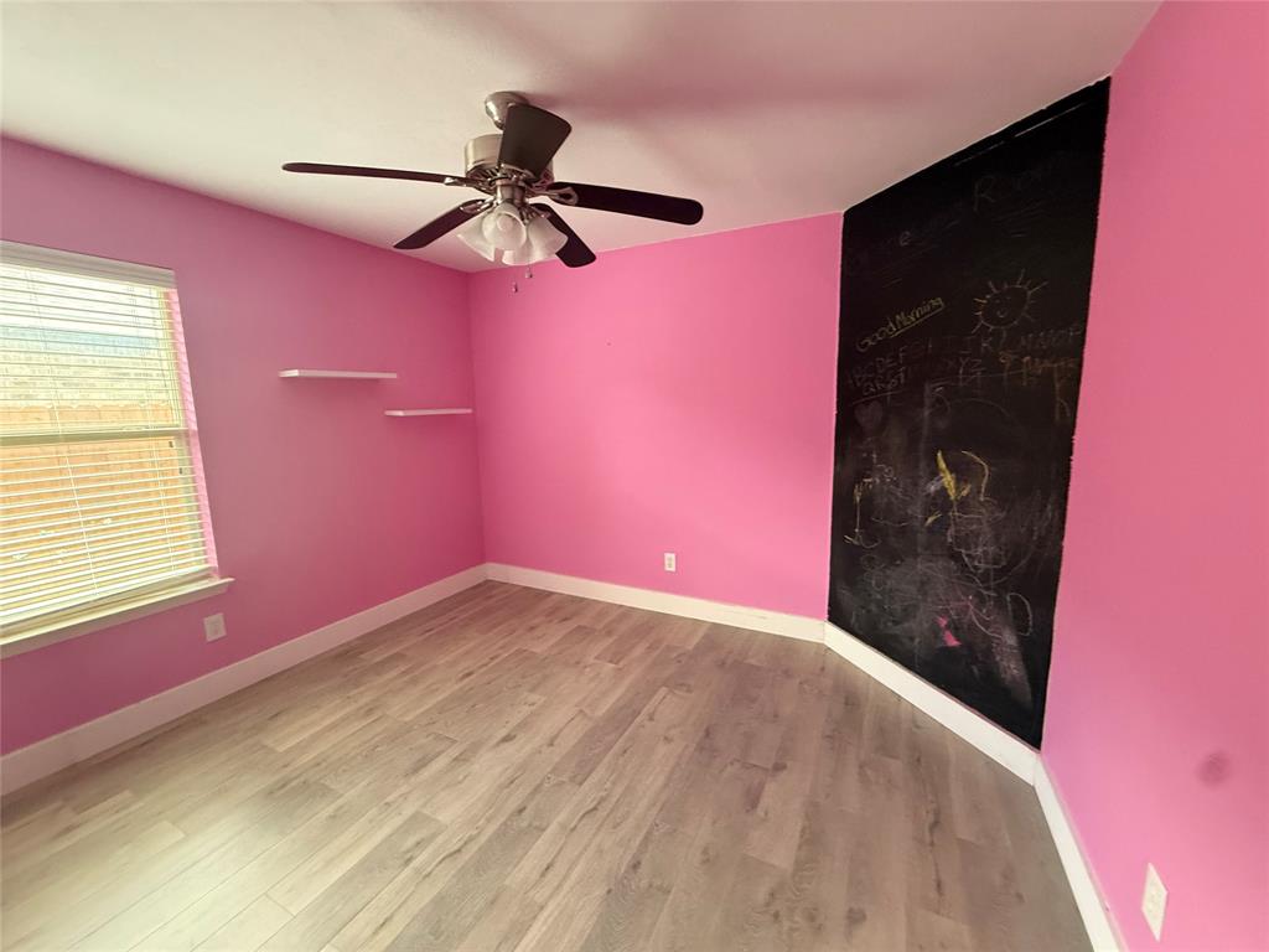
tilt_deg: -7.5
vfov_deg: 85.7
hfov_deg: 102.1
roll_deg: +2.7
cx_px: 634
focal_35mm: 14
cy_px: 476
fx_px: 513
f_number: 2.2
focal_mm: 2.22
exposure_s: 1/60
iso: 500
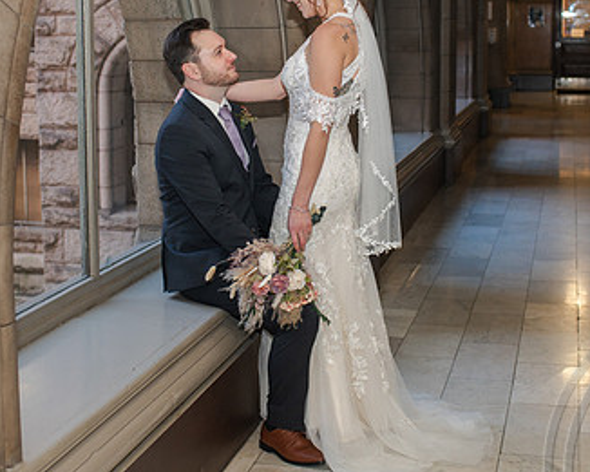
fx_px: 1118
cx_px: 294
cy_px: 150
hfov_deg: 29.6
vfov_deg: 23.7
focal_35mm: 64
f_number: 3.5
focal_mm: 35
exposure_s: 1/200
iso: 1000
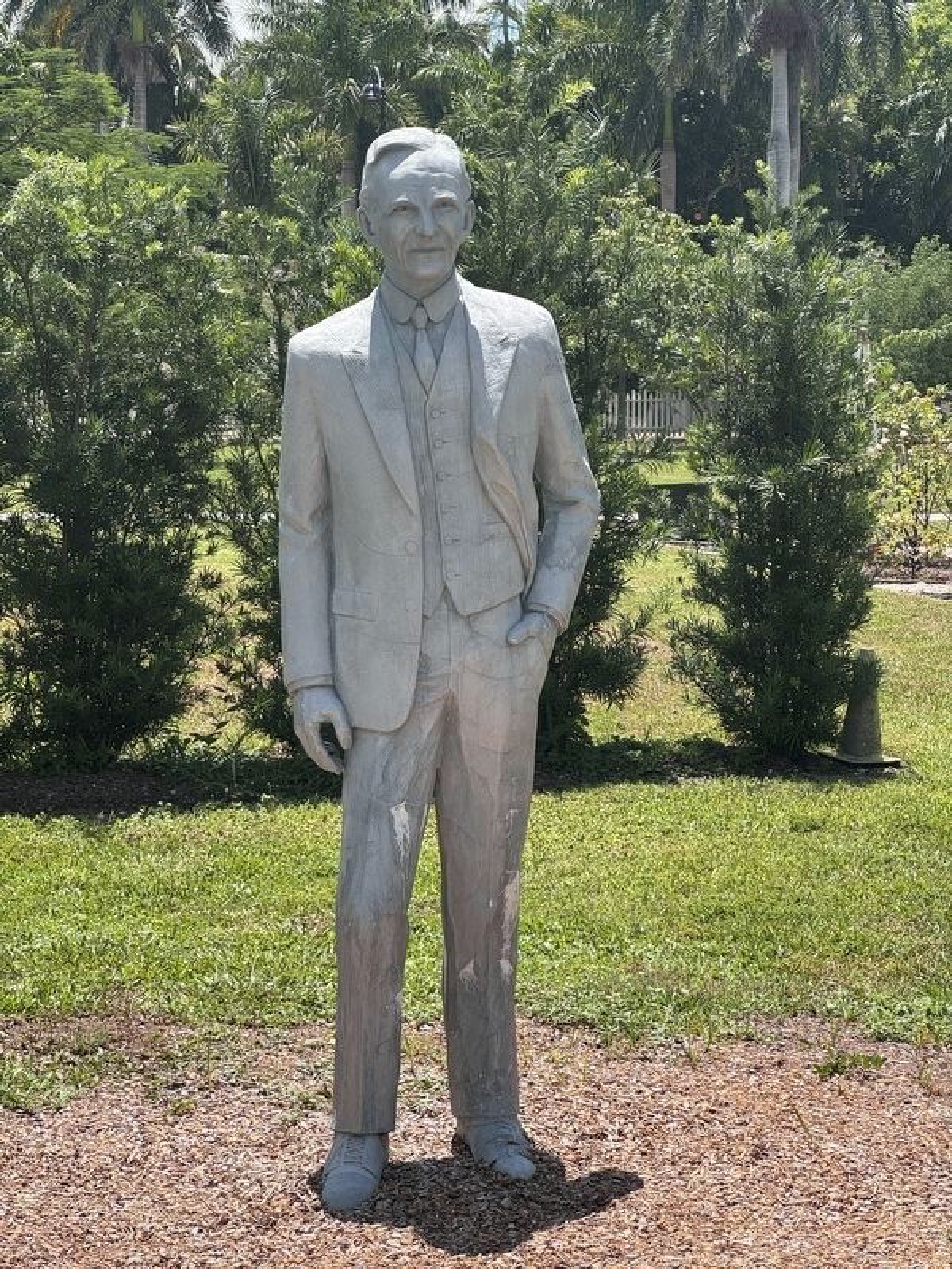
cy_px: 634
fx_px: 2824
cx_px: 476
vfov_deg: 25.3
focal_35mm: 77
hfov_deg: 19.1
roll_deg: +0.5
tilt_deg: -5.0
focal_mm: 9
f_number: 2.8
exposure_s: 1/479
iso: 25
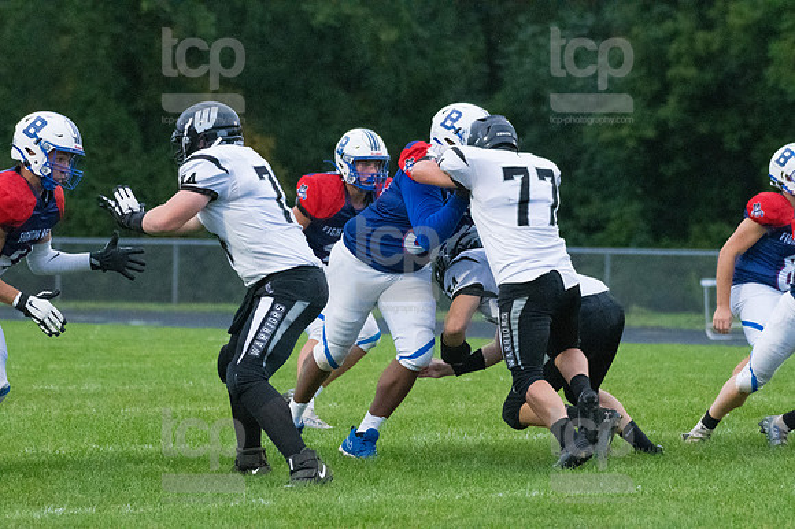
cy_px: 264
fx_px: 7283
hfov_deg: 6.2
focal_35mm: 330
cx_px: 398
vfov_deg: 4.2
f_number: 5.6
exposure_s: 1/2000
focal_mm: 220
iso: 10000
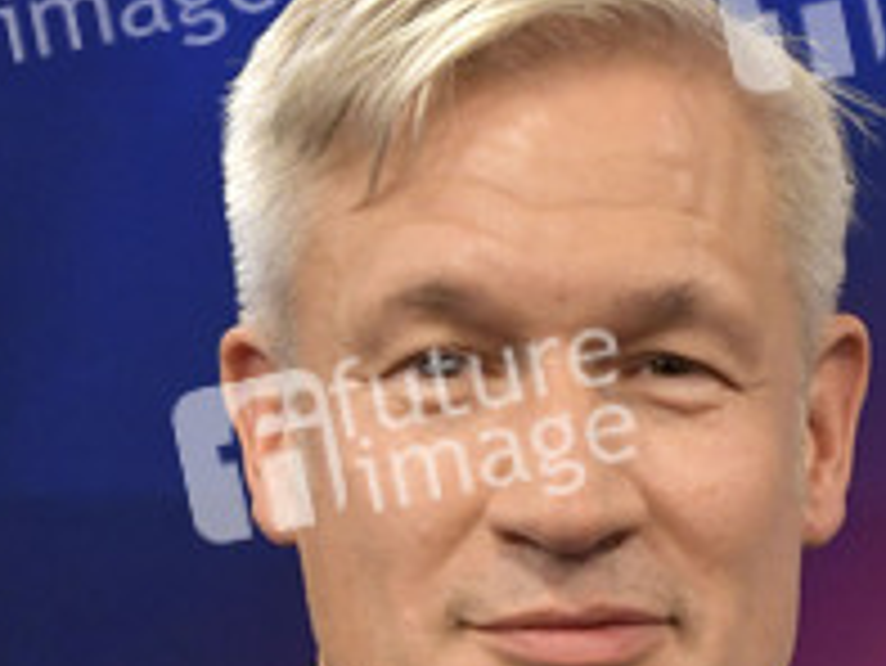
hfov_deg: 23.8
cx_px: 535
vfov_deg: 17.6
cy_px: 662
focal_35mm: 82
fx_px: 2100
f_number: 6.3
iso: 2500
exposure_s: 1/200
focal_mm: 42
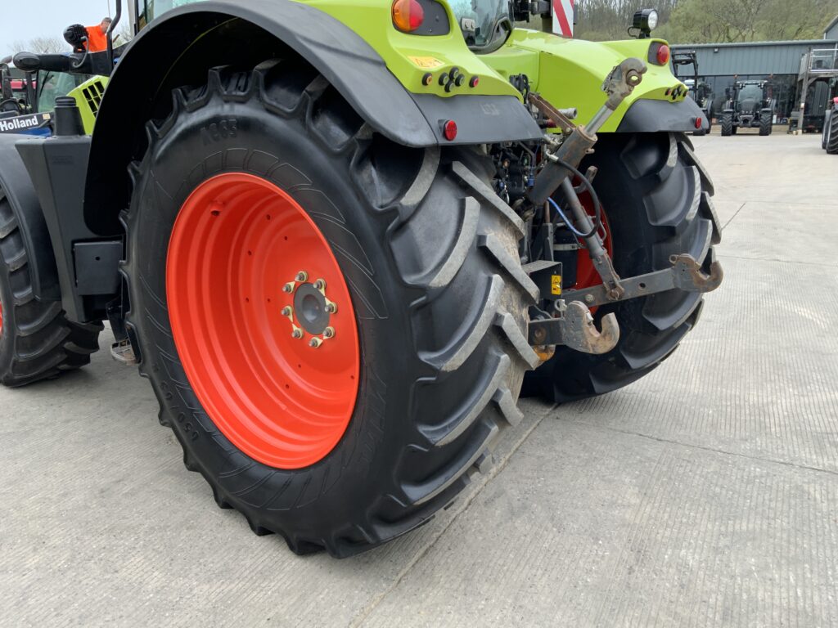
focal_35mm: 29
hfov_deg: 61.7
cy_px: 314
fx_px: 702
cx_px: 419
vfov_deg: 48.2
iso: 16
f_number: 1.8
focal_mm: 3
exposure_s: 1/201
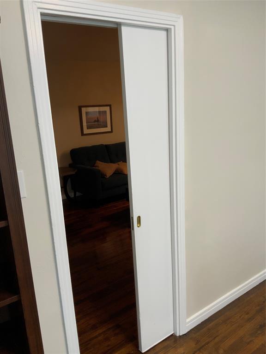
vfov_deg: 61.7
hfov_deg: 48.2
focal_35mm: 29
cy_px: 177
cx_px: 133
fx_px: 297
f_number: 1.8
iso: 100
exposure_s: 1/60
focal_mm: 3
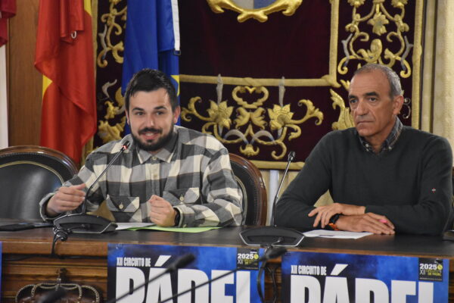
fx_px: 2308
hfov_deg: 11.2
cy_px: 152
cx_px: 227
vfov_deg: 7.5
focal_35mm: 183
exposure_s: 1/125
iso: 5600
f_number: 5.6
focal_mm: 122
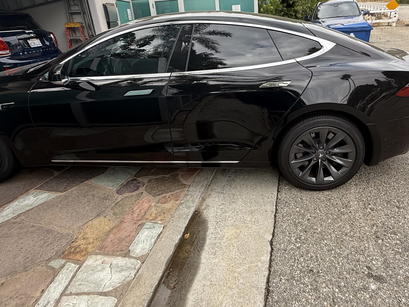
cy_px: 111
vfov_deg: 60.1
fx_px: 260
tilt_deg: -20.0
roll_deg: +3.2
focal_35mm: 22
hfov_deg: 75.9
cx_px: 235
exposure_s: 1/217
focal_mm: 2.22
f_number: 2.2
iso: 50
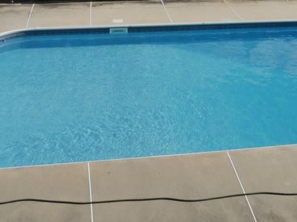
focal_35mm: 57
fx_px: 489
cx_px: 200
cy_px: 35
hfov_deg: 33.5
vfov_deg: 25.1
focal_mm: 14
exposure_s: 1/100
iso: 800
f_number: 22
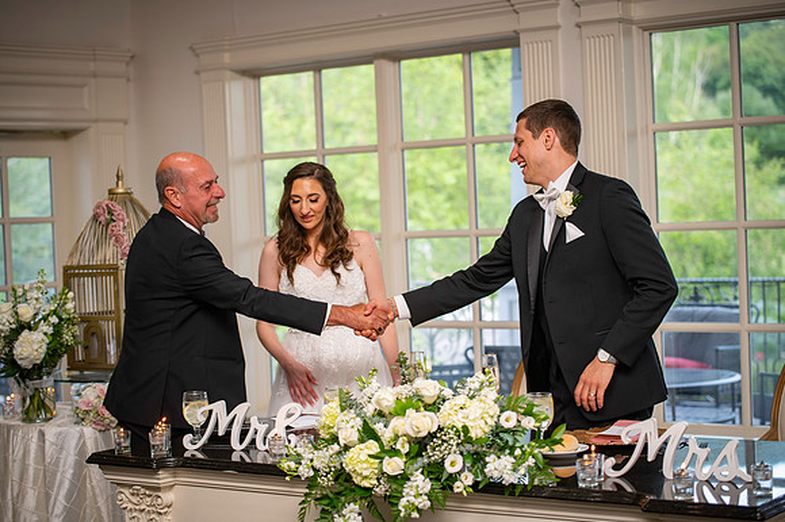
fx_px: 1525
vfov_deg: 19.4
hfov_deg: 28.9
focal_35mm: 70
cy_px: 261
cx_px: 392
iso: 640
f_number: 2.8
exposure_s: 1/125
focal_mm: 70
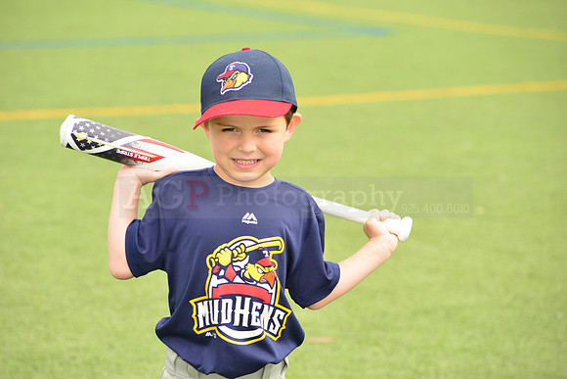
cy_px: 190
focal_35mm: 185
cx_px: 284
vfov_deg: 7.4
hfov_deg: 11.1
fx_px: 2914
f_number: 8
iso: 250
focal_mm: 185
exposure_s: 1/200
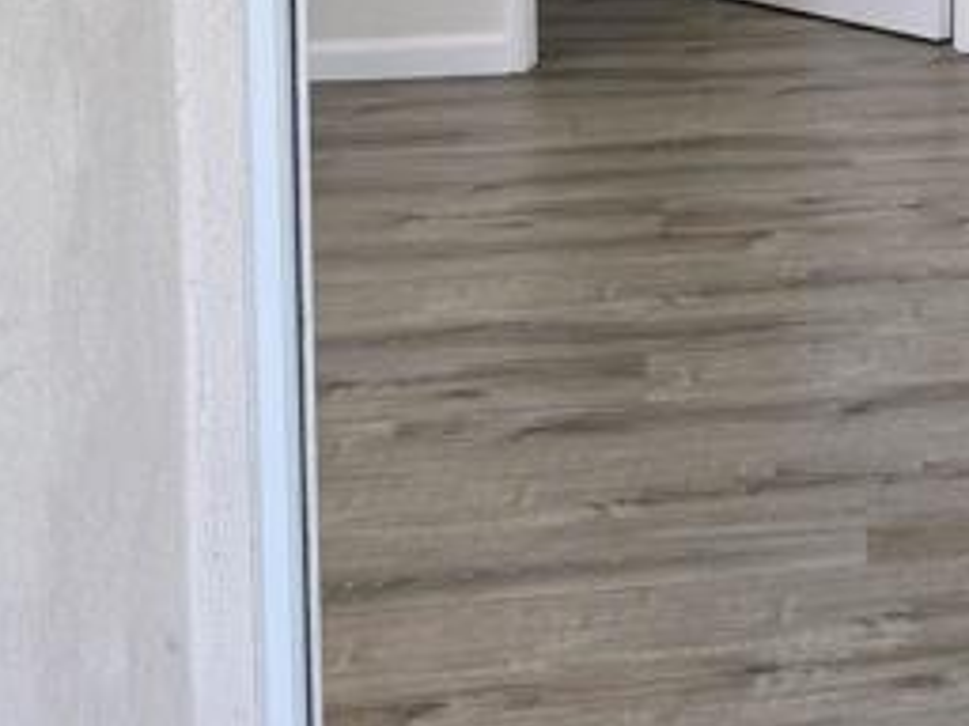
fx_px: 2687
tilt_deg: -5.0
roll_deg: -1.9
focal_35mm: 96
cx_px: 1715
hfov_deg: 17.0
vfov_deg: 14.6
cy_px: -265
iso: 64
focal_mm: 6.76
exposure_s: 1/120
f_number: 1.78
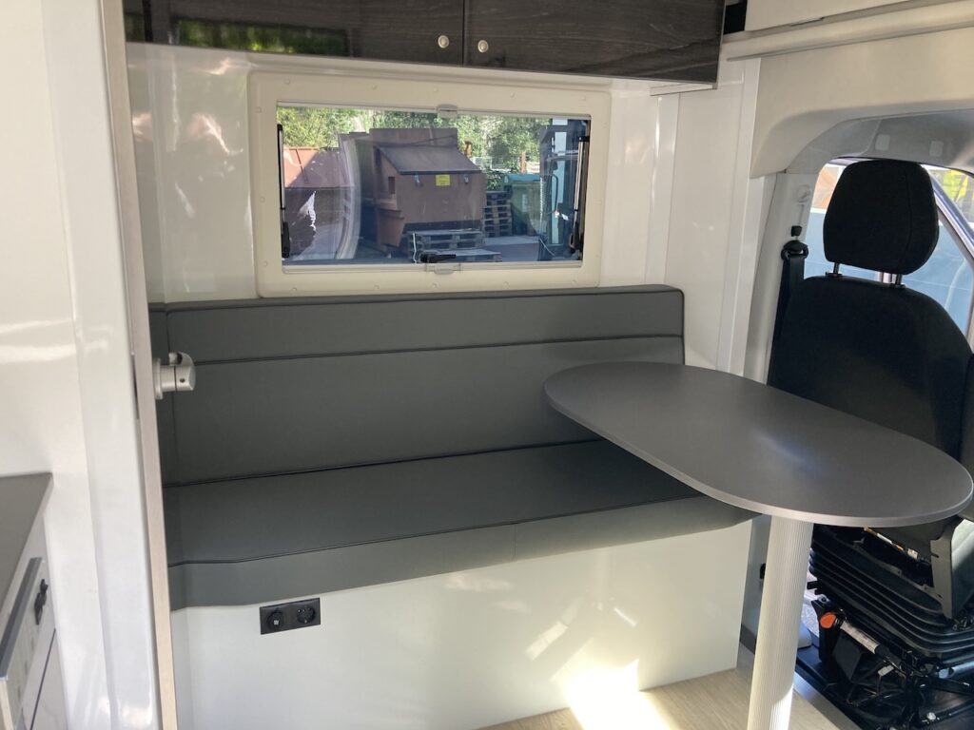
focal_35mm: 28
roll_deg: -1.9
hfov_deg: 63.4
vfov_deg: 49.7
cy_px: 365
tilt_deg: -12.5
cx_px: 487
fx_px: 788
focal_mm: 3.99
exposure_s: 1/121
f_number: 1.8
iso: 80
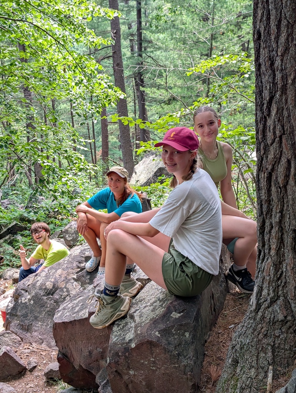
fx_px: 557
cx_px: 148
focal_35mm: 49
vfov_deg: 38.9
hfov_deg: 29.7
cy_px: 196
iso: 61
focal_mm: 6.9
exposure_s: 1/115
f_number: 1.68
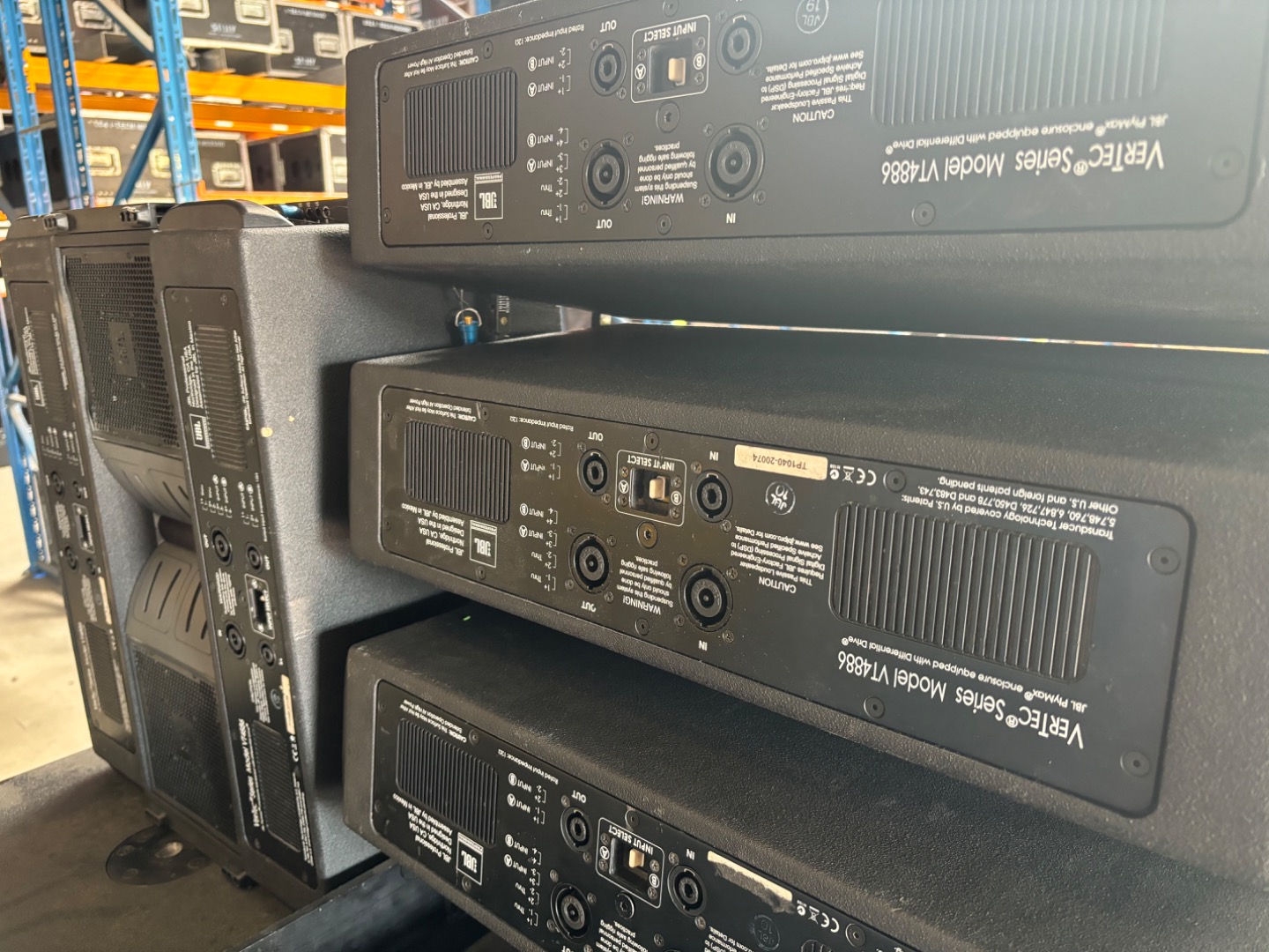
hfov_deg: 67.3
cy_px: 476
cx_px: 634
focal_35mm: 26
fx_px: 953
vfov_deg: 53.1
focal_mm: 5.96
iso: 400
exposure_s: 1/50
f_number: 1.6
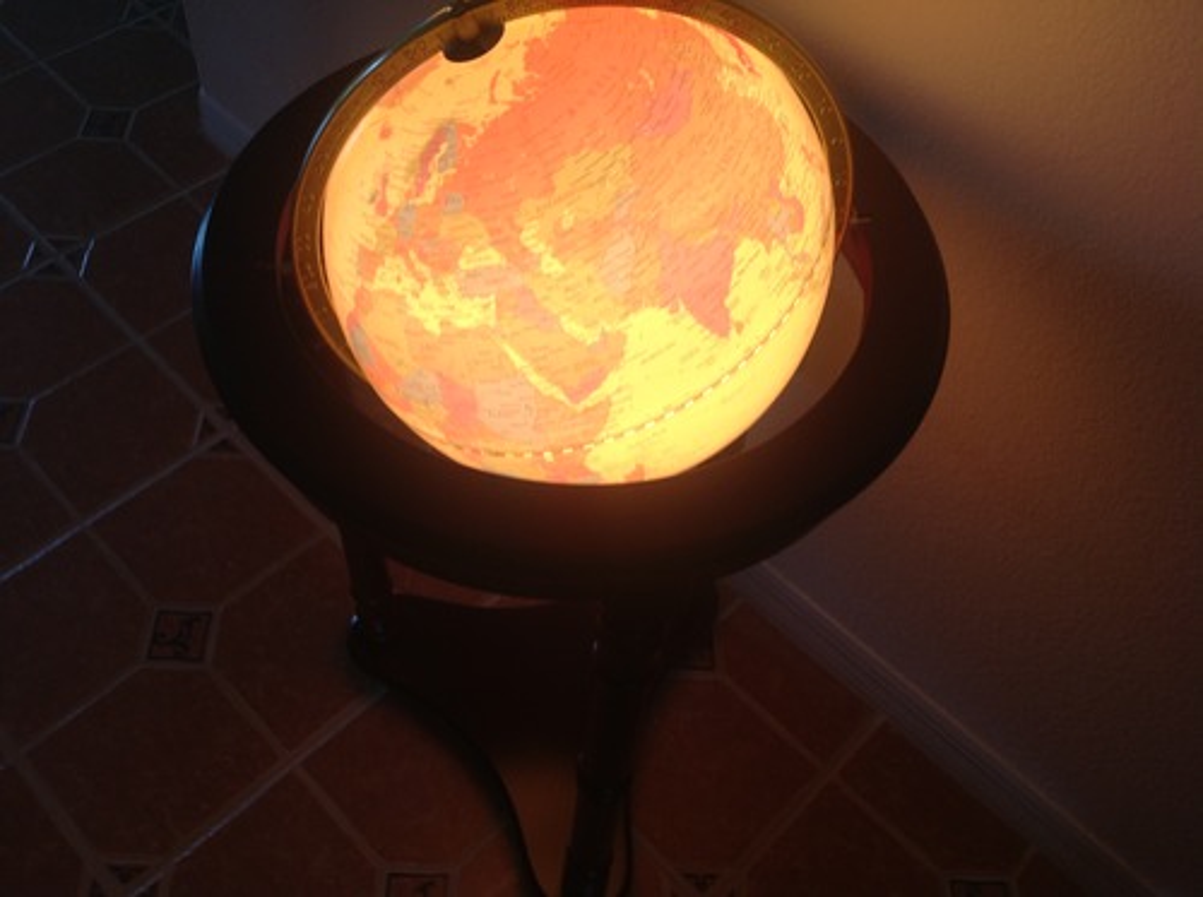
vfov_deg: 40.6
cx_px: 602
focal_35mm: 35
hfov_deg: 52.7
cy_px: 448
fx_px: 1214
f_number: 2.4
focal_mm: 4.28
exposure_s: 1/15
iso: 64
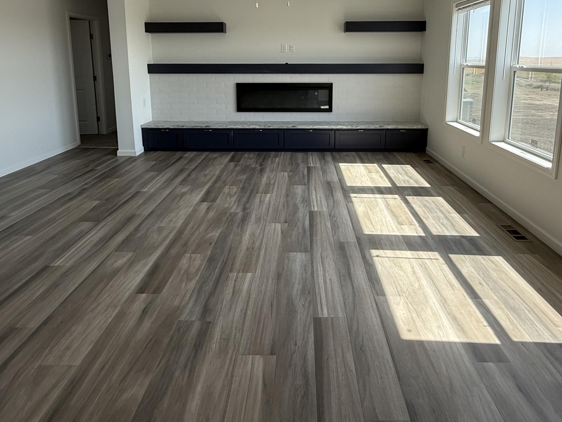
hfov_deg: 76.3
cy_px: 114
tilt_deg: -8.9
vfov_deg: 58.4
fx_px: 357
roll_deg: +0.0
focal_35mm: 22
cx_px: 296
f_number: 2.2
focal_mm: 2.22
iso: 64
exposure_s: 1/204
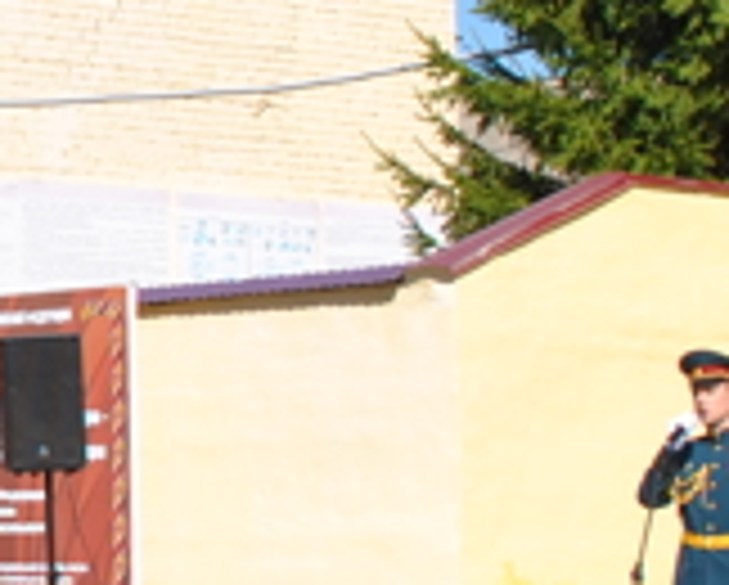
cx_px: -565
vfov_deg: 9.5
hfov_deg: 11.1
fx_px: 3503
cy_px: 279
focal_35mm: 162
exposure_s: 1/320
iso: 100
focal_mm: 25
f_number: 9
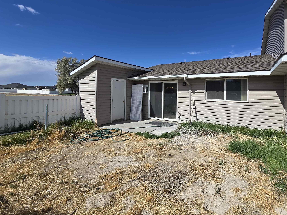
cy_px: 94
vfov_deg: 77.8
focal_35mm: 16
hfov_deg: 92.9
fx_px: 133
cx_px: 176
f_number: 2.2
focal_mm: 2.2
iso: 50
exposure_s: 1/3945
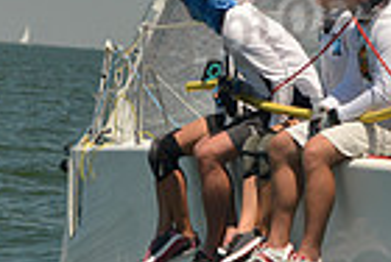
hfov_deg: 6.9
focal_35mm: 289
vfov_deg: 4.8
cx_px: 679
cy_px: 110
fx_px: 3146
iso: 200
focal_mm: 70
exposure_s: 1/640
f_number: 7.1
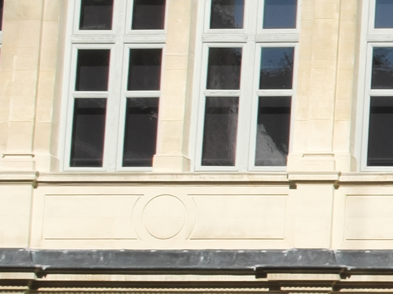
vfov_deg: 7.9
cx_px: 1025
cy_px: 110
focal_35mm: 189
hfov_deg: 9.1
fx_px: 2146
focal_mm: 18
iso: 200
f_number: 11
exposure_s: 1/280
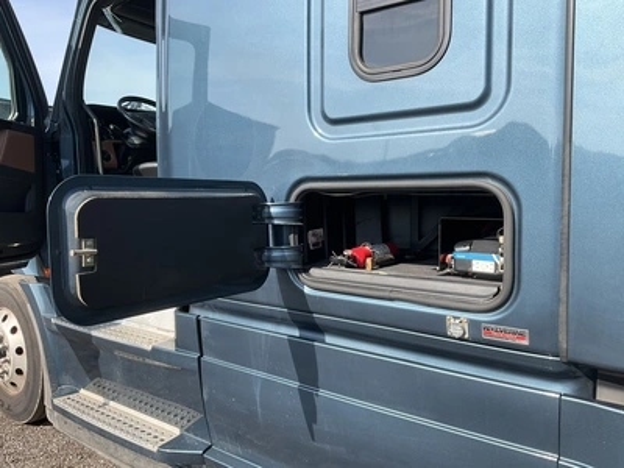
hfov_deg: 61.7
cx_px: 312
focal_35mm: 29
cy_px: 234
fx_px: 523
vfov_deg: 48.2
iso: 25
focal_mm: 3
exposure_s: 1/674
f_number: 1.8
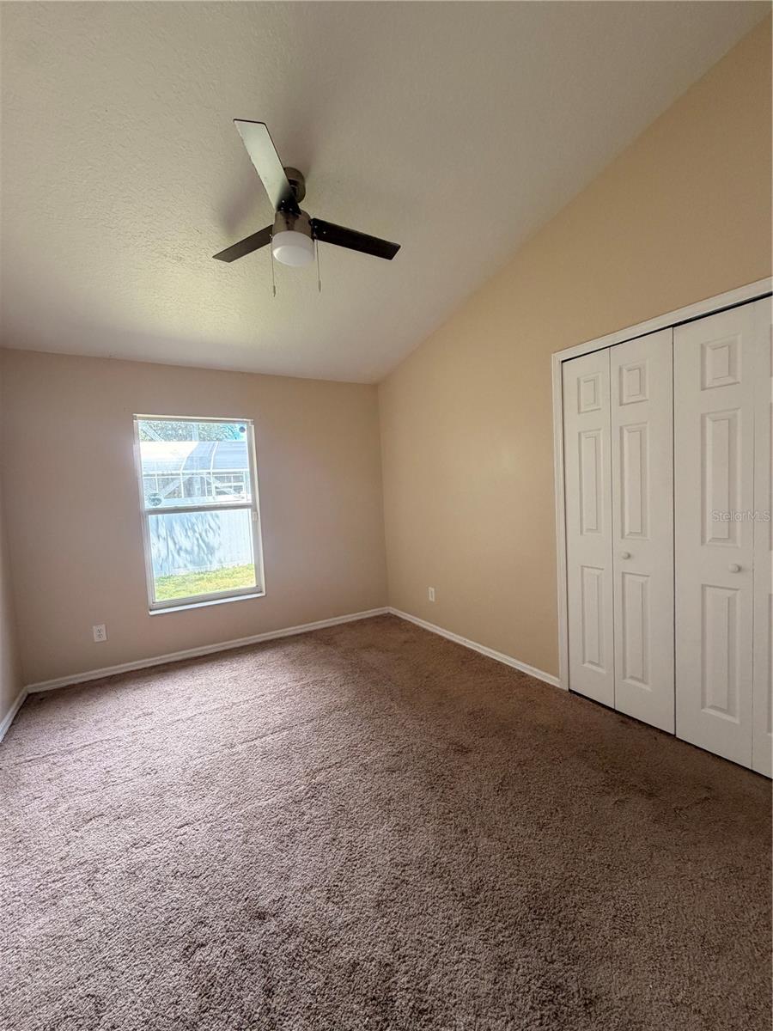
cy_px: 516
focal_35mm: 14
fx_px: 417
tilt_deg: -3.6
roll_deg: +2.3
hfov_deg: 85.7
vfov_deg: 102.1
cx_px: 386
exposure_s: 1/121
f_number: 2.2
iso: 250
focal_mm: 2.22
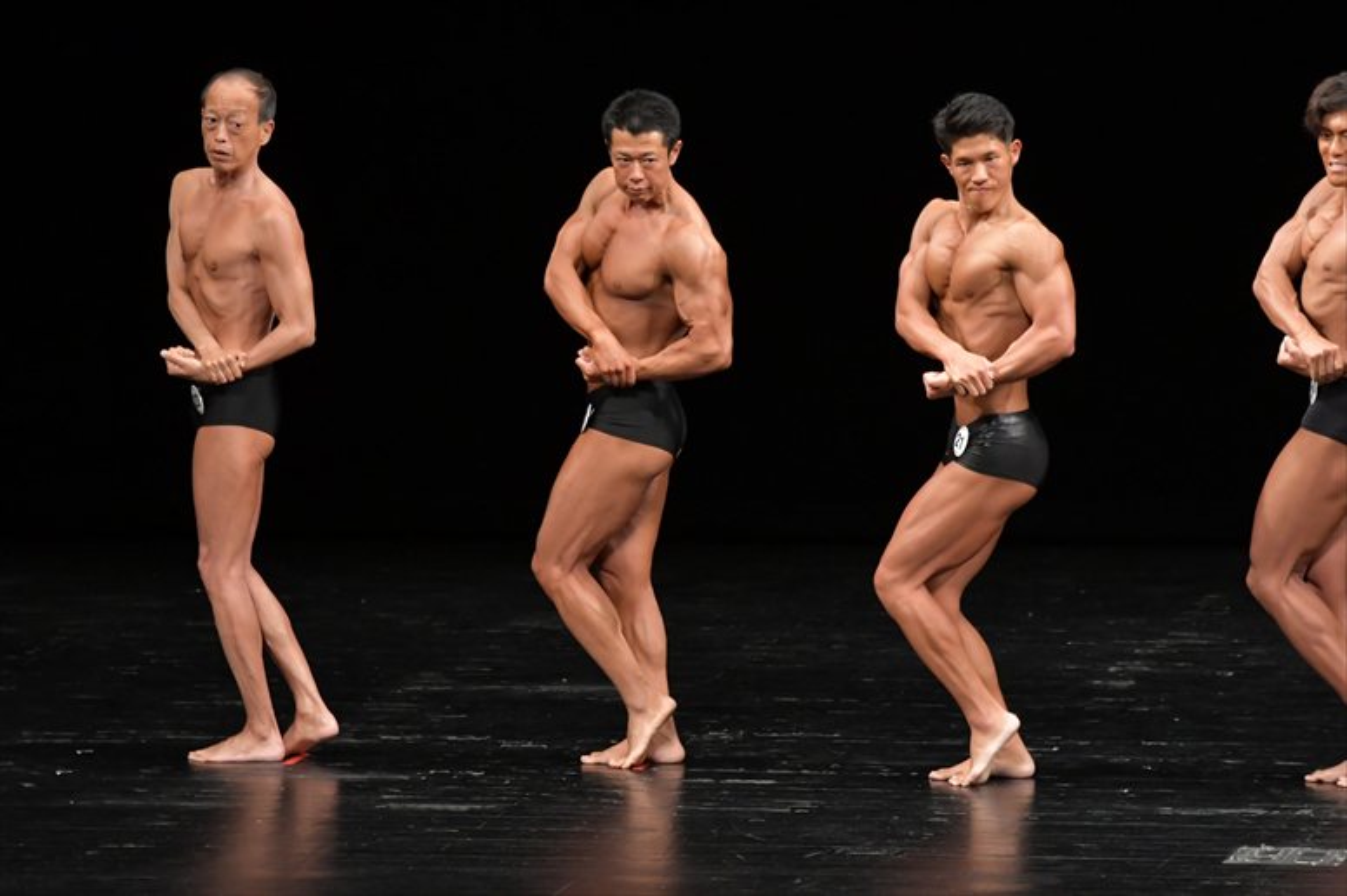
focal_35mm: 255
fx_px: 9537
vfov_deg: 5.4
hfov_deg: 8.1
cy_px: 448
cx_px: 674
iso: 3200
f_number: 5.6
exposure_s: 1/400
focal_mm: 170
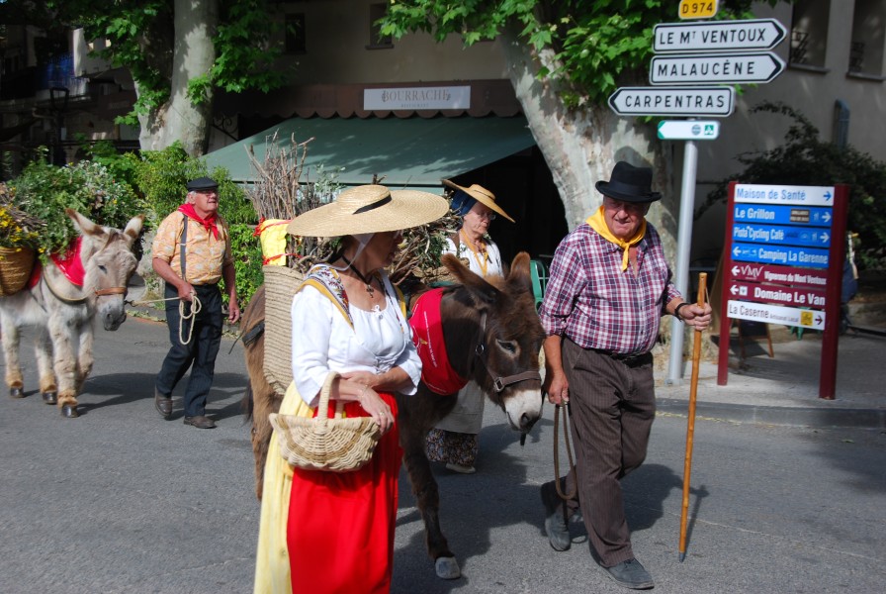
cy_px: 297
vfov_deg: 26.6
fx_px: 1257
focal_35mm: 51
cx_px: 443
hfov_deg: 38.8
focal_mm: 34
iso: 100
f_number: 7.1
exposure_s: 1/200
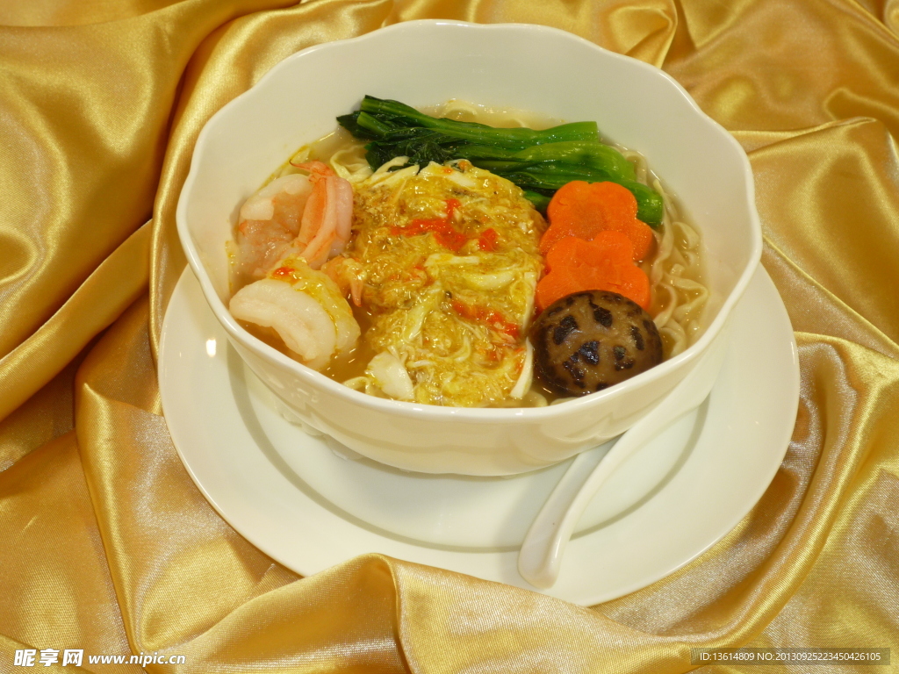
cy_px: 337
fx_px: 1221
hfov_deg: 40.4
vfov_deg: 30.9
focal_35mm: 47
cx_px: 450
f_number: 4.3
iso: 100
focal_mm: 8.3
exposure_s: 1/40
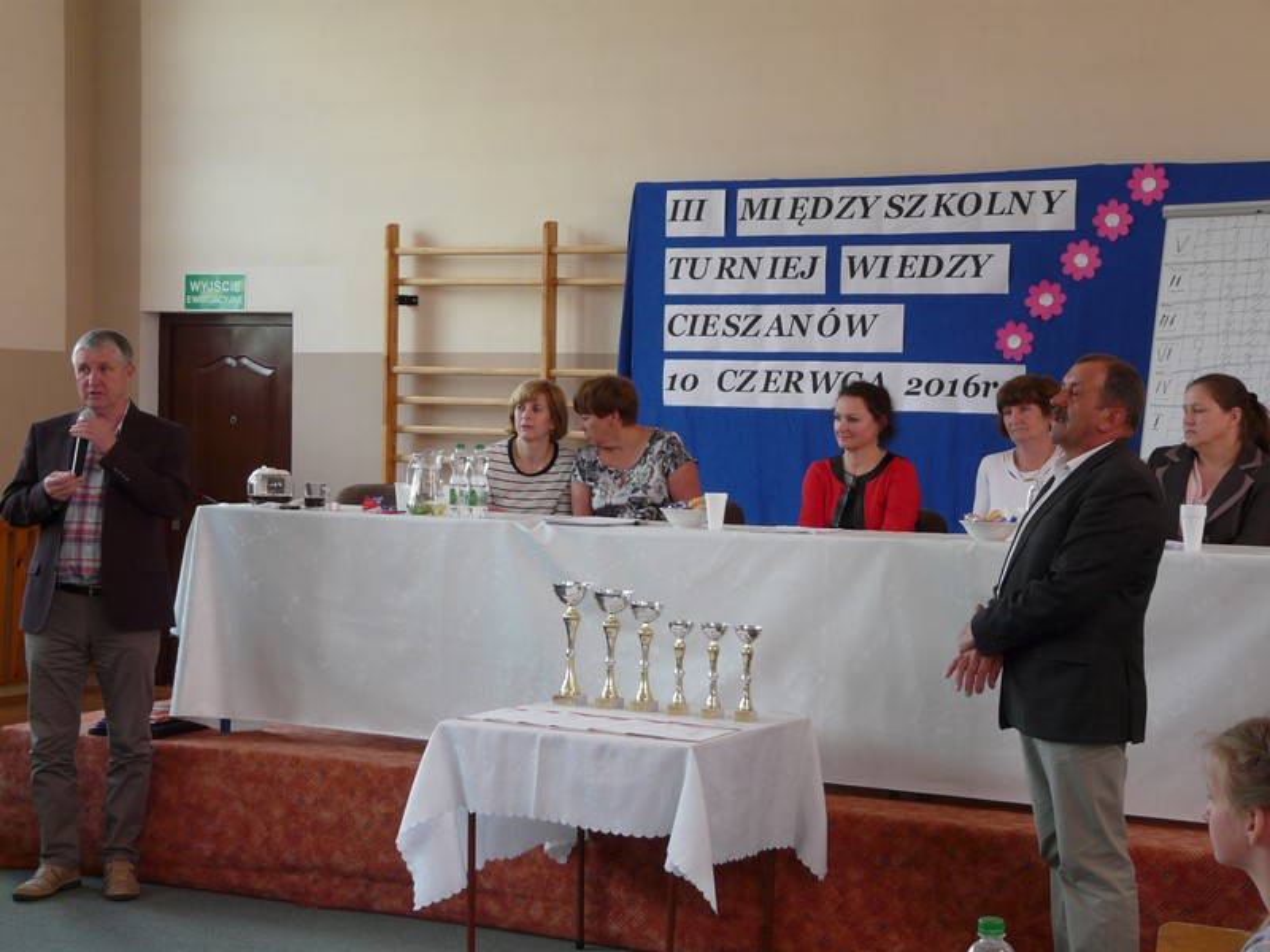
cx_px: 635
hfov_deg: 30.3
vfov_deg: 22.9
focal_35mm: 64
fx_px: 2348
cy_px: 476
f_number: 3.2
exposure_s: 1/50
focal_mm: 10.5
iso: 100
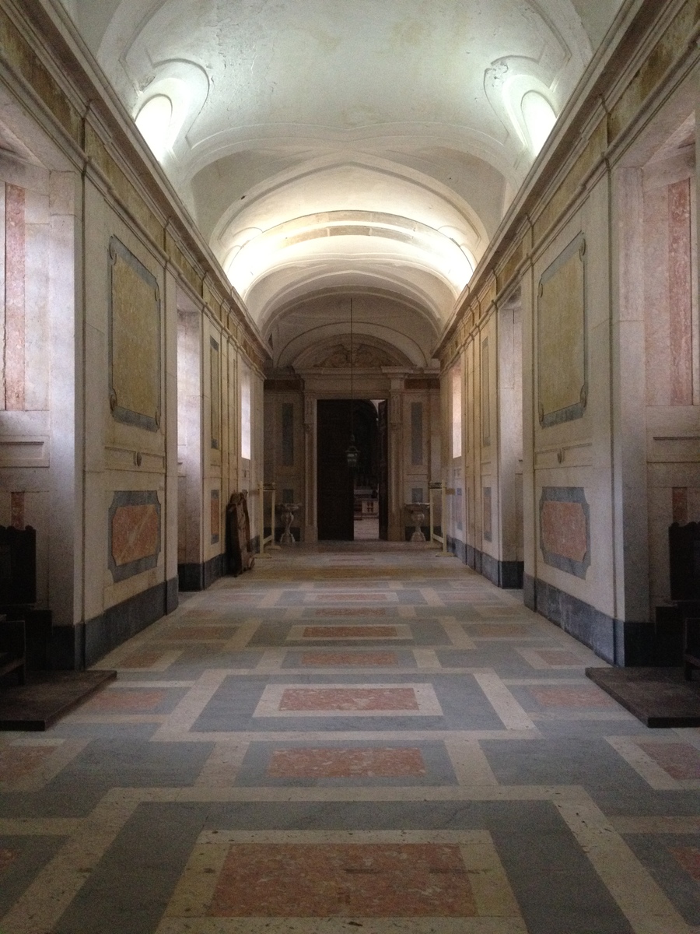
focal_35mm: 35
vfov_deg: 52.6
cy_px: 467
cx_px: 350
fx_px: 944
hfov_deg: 40.7
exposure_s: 1/20
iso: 400
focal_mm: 4.28
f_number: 2.4
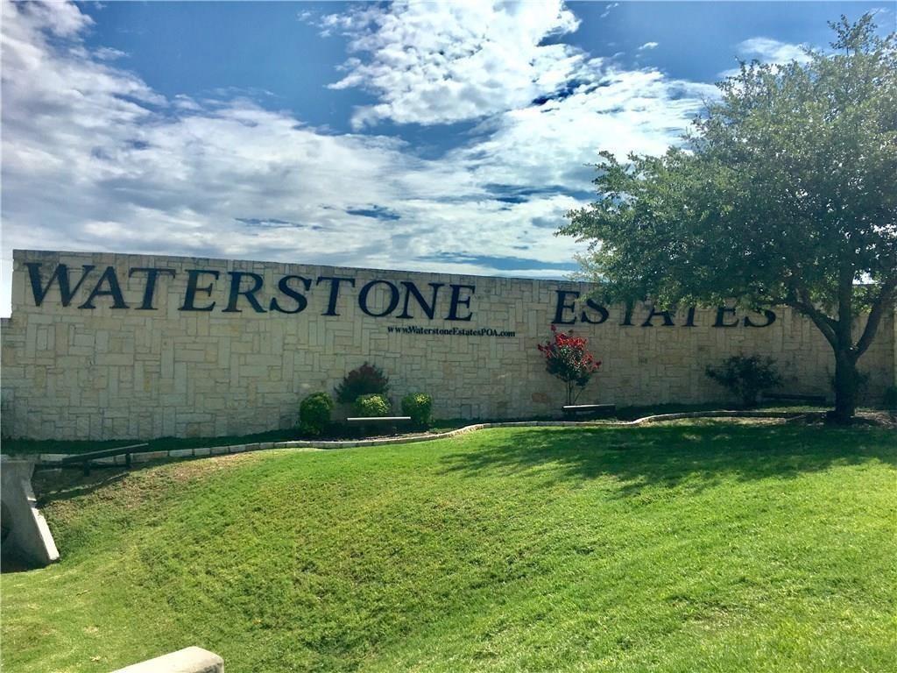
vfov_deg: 48.2
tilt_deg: +1.6
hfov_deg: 61.7
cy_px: 336
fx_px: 751
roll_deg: -0.7
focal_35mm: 29
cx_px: 448
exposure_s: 1/3663
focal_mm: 4.15
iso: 25
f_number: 2.2
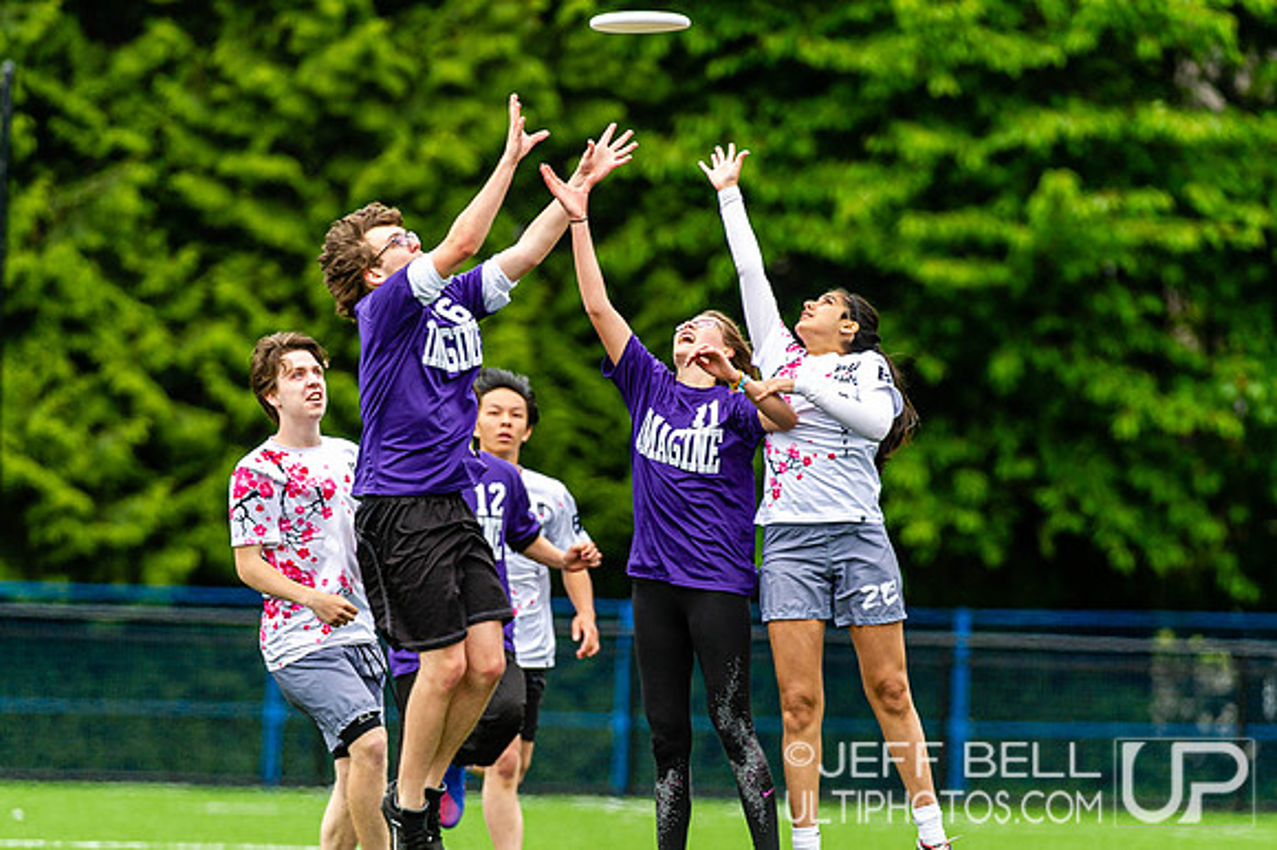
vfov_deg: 2.9
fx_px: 17072
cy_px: 558
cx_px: 677
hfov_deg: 4.3
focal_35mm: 482
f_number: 4
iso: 320
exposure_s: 1/1000
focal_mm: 310
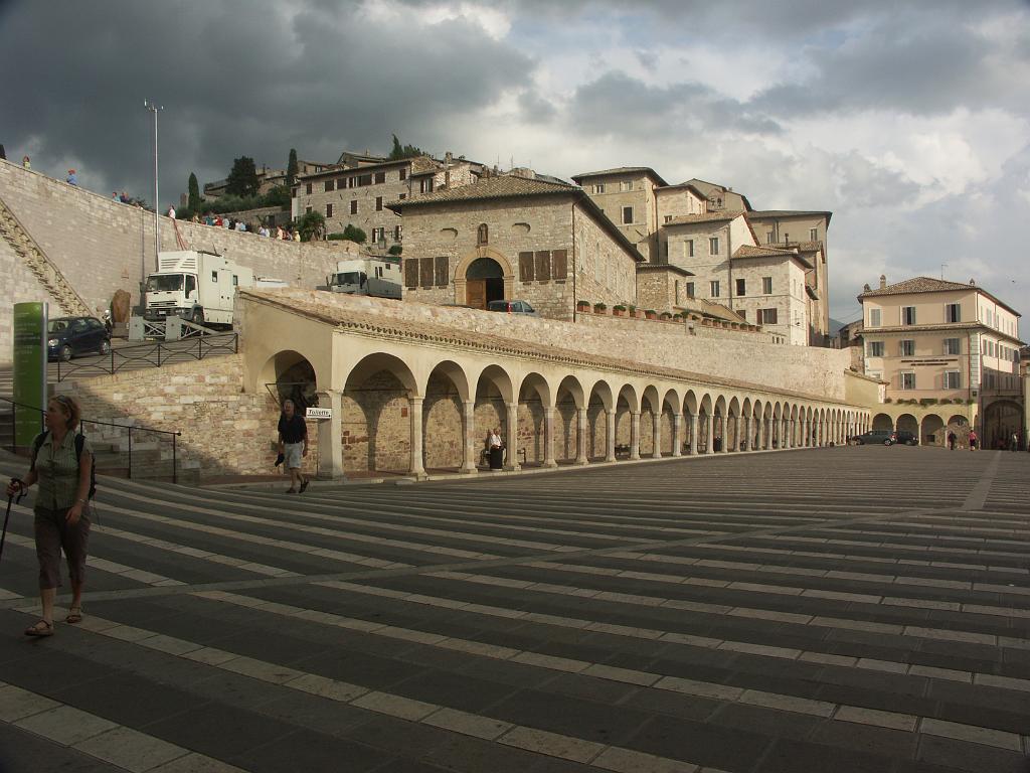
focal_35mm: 28
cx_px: 515
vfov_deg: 49.7
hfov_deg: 63.4
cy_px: 386
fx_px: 833
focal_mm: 7.2
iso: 64
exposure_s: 1/400
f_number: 7.1
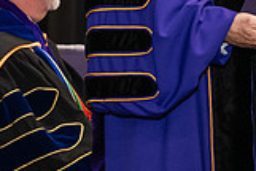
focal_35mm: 252
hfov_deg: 8.1
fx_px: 1795
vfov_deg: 5.4
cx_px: 272
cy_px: -83
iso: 2500
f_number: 5
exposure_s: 1/125
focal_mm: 70
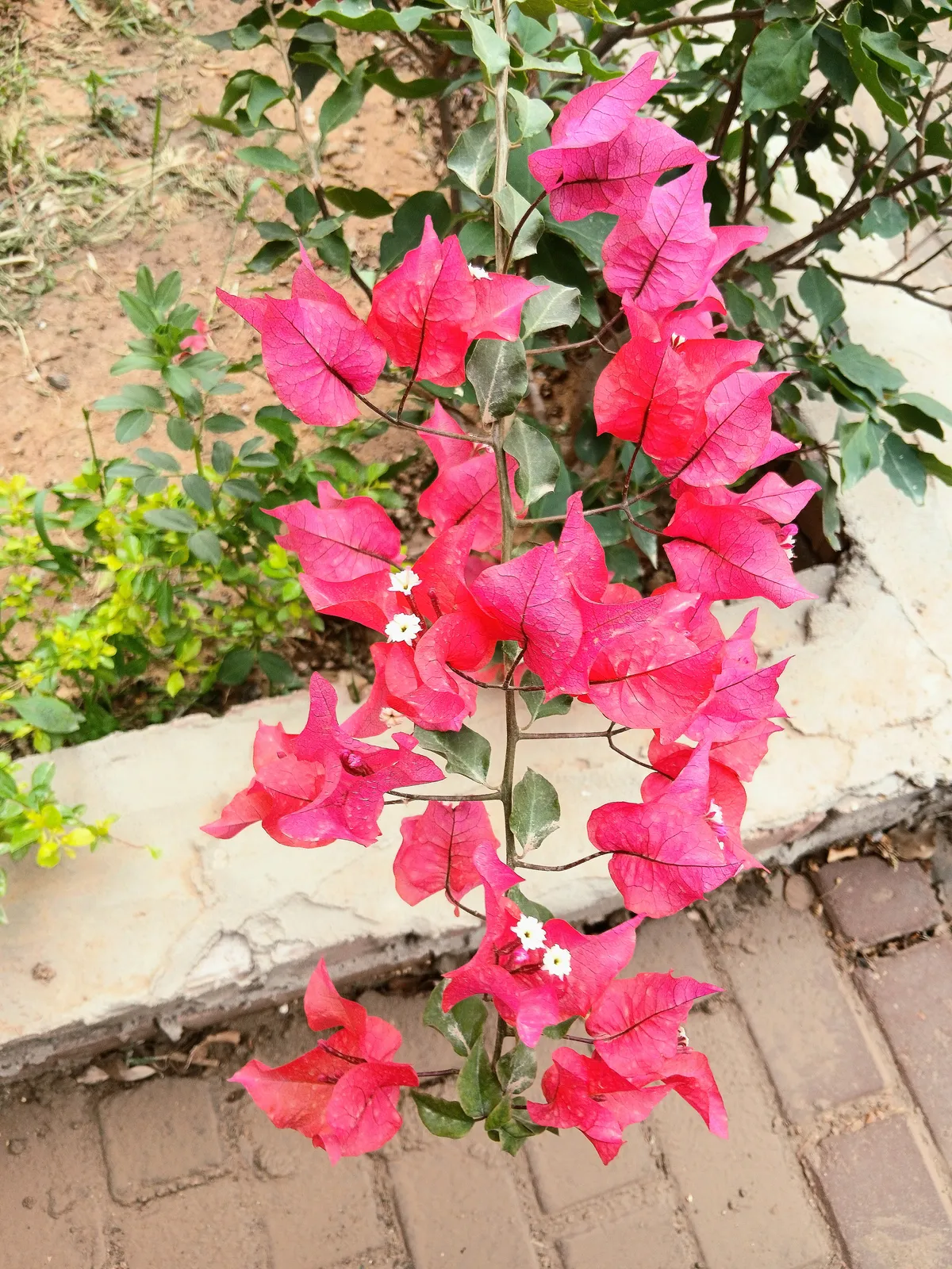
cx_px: 476
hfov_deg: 53.1
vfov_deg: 67.3
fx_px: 953
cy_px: 634
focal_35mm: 26
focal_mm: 3.98
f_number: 1.8
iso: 25
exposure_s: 1/101
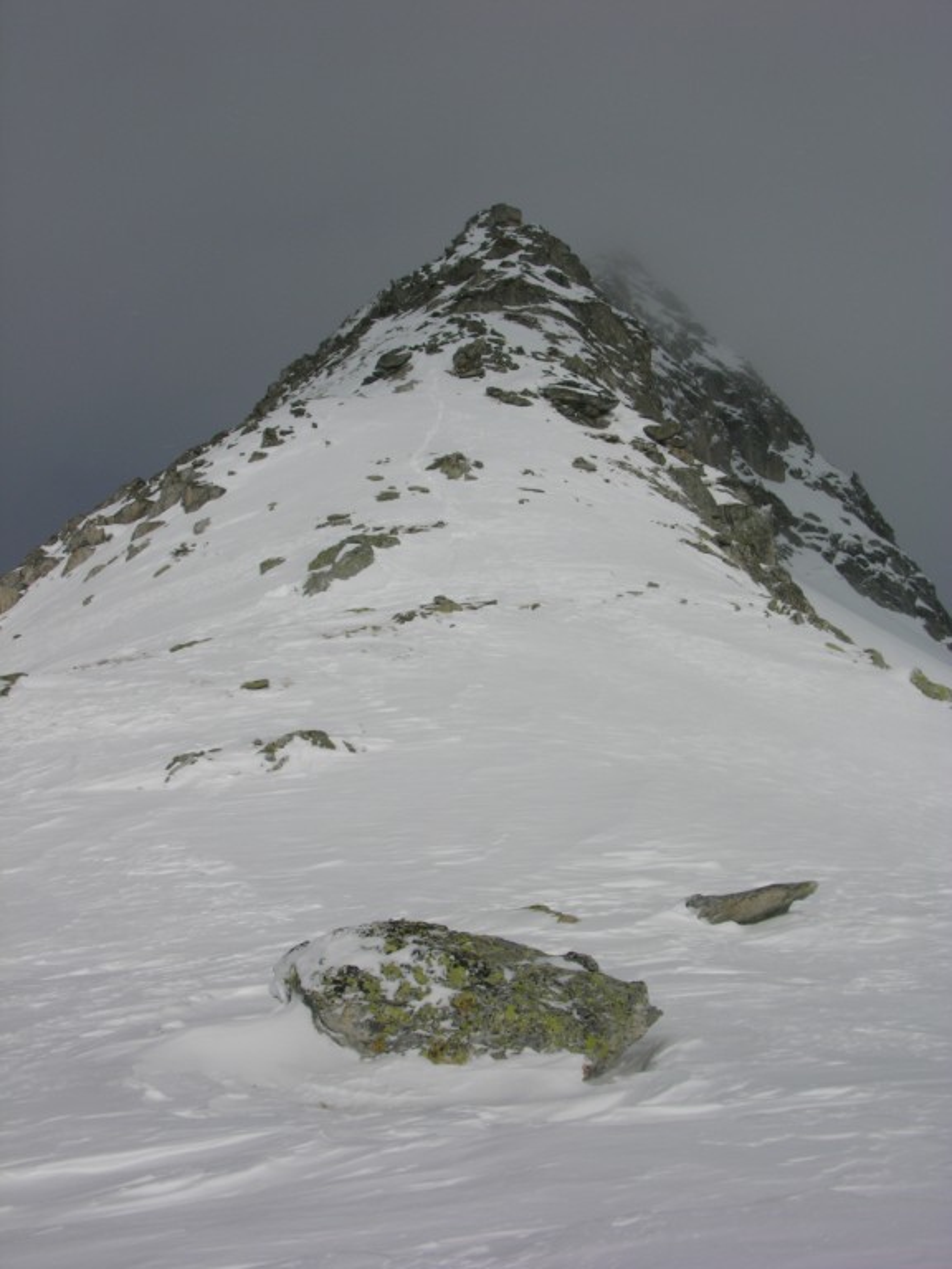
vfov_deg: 52.6
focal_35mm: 35
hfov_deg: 40.7
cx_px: 476
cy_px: 634
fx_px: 1283
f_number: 8
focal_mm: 8.9
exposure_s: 1/893
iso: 50
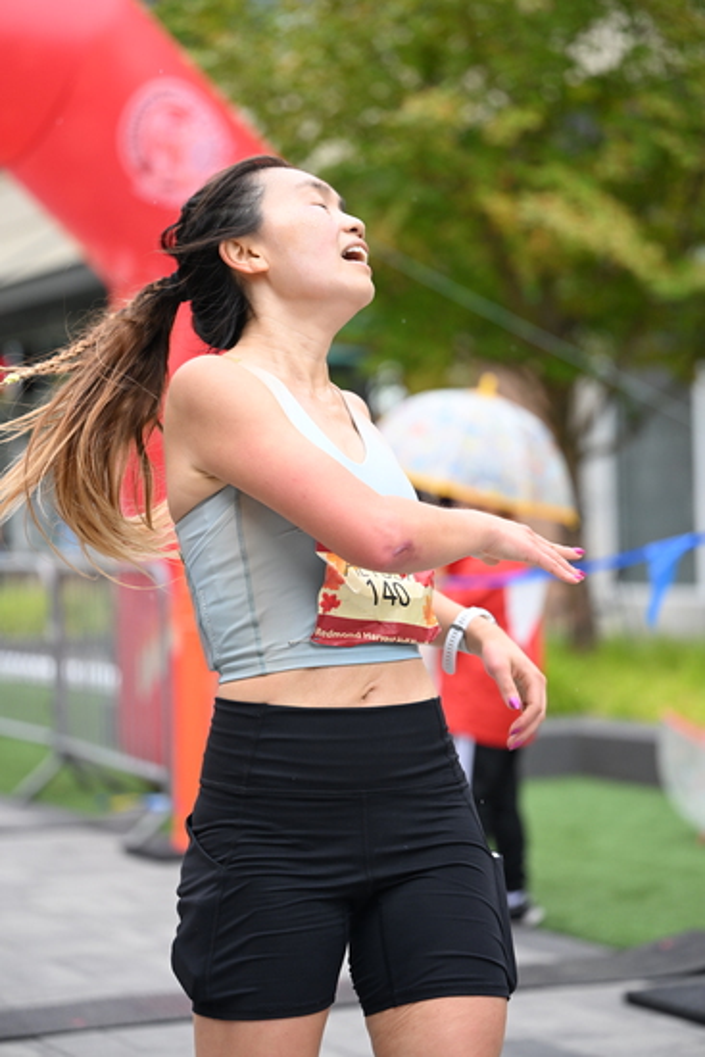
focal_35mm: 87
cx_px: 352
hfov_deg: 15.7
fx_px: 2554
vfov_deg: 23.4
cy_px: 528
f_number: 2.8
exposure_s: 1/1250
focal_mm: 87
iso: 1250
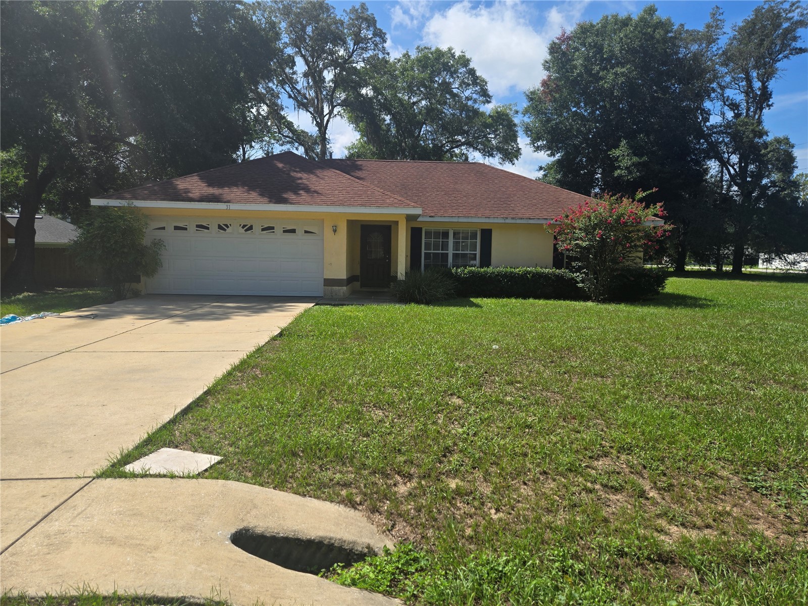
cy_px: 303
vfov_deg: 58.9
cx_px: 404
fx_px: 537
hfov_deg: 73.9
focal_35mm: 23
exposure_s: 1/1718
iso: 25
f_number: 1.8
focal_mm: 5.4
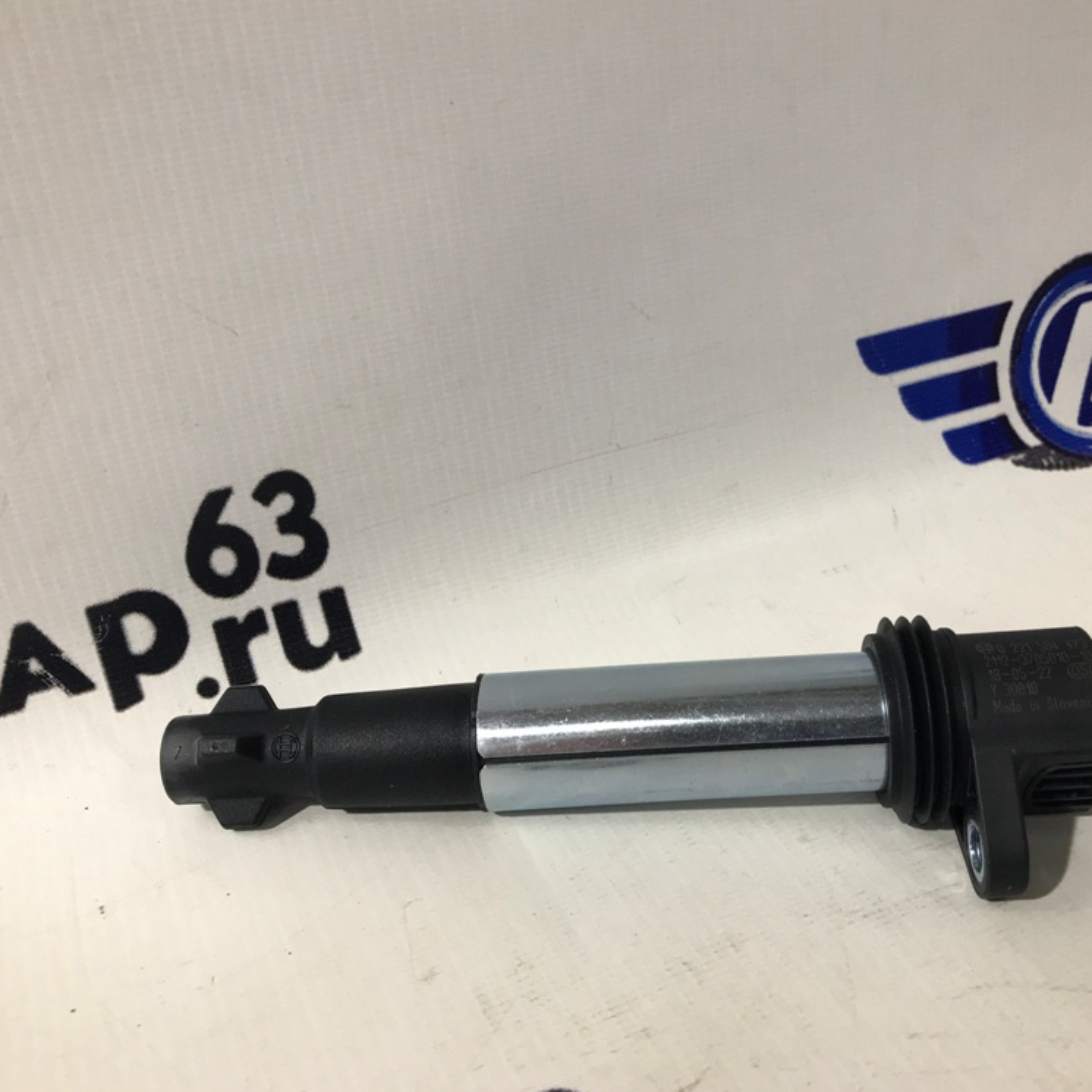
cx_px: 626
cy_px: 550
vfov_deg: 48.5
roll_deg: +2.4
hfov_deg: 48.3
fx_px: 1213
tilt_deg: -30.6
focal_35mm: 34
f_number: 1.8
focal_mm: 3.99
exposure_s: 1/100
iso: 40
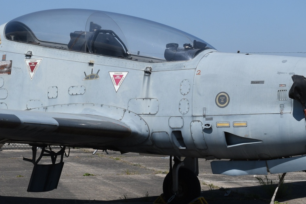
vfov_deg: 10.7
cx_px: 105
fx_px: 1088
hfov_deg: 16.0
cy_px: 120
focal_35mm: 128
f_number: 9
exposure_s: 1/320
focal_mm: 34
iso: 100
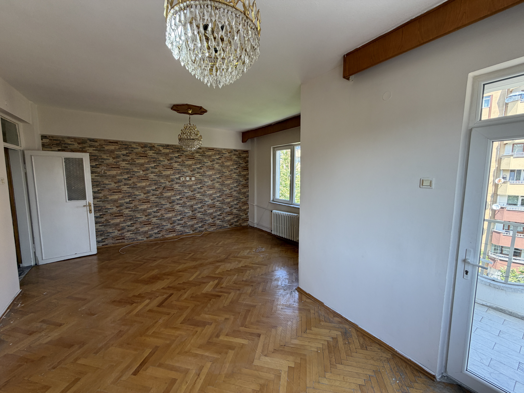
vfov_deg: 85.7
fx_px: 212
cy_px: 196
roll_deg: +0.5
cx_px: 262
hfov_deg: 102.1
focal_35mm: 14
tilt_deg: -5.5
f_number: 2.2
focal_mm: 2.22
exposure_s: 1/100
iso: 64
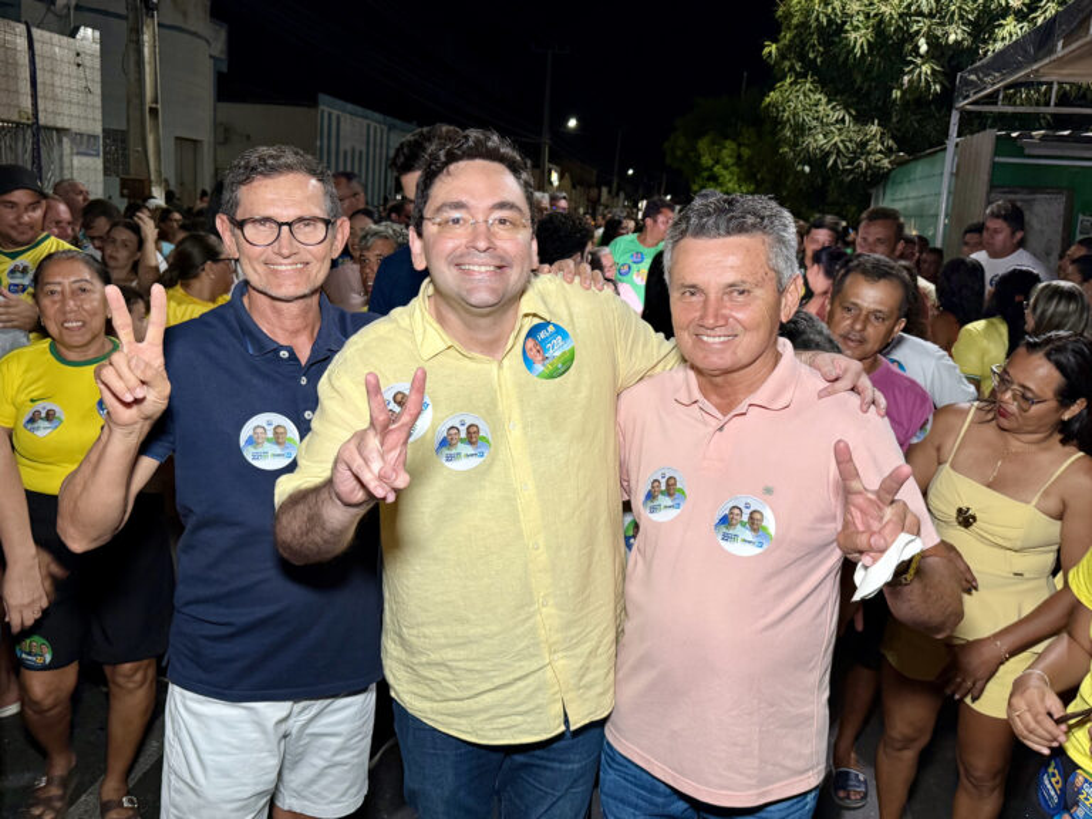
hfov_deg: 71.6
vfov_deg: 56.8
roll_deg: -2.4
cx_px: 546
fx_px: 757
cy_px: 410
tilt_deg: -11.4
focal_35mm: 24
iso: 320
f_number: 1.78
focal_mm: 6.76
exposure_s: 1/60
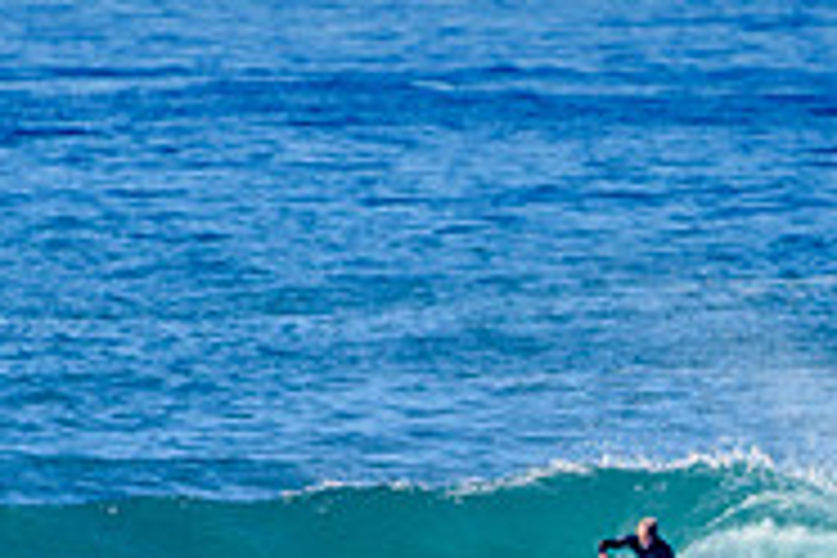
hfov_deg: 1.1
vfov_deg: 0.7
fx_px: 44567
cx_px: 615
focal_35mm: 1917
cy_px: 675
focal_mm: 500
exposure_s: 1/2000
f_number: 5.6
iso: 220
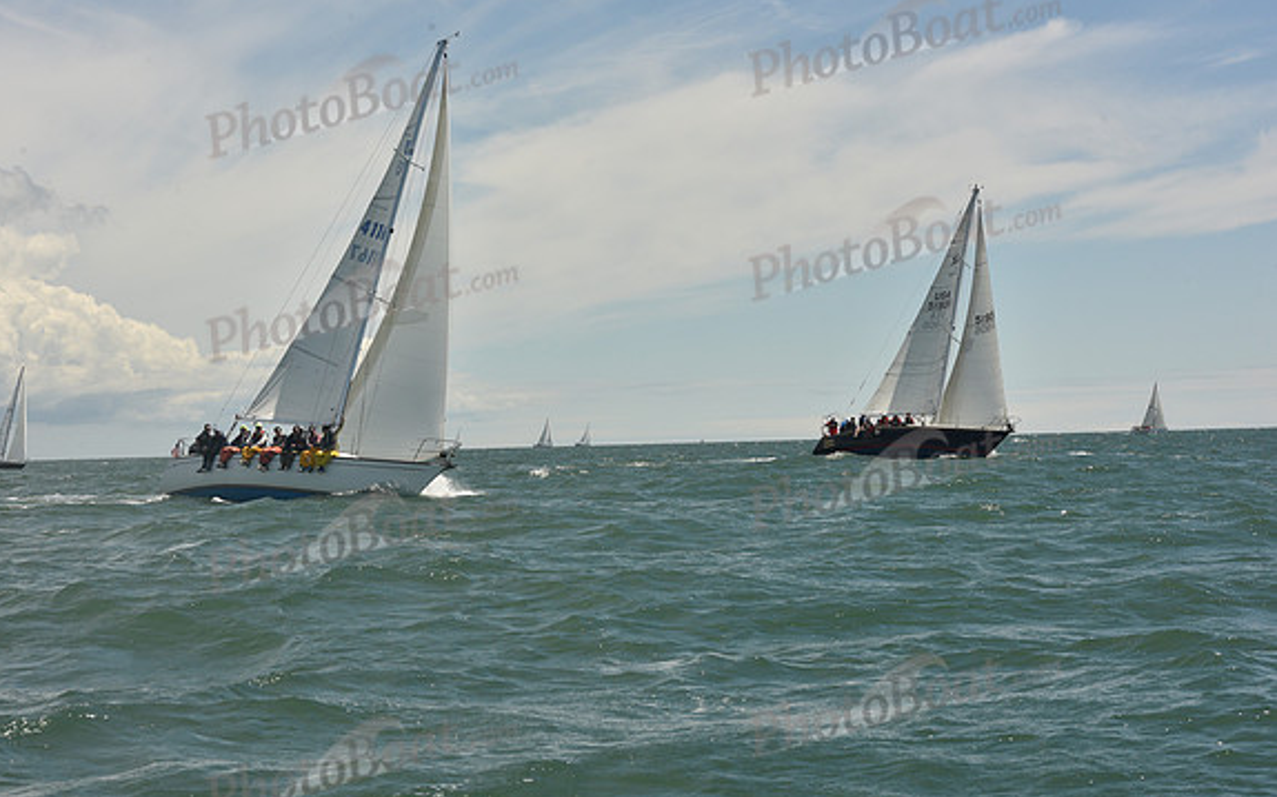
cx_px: 635
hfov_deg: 28.6
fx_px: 2505
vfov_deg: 18.1
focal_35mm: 72
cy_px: 390
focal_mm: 70
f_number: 13
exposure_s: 1/800
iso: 320
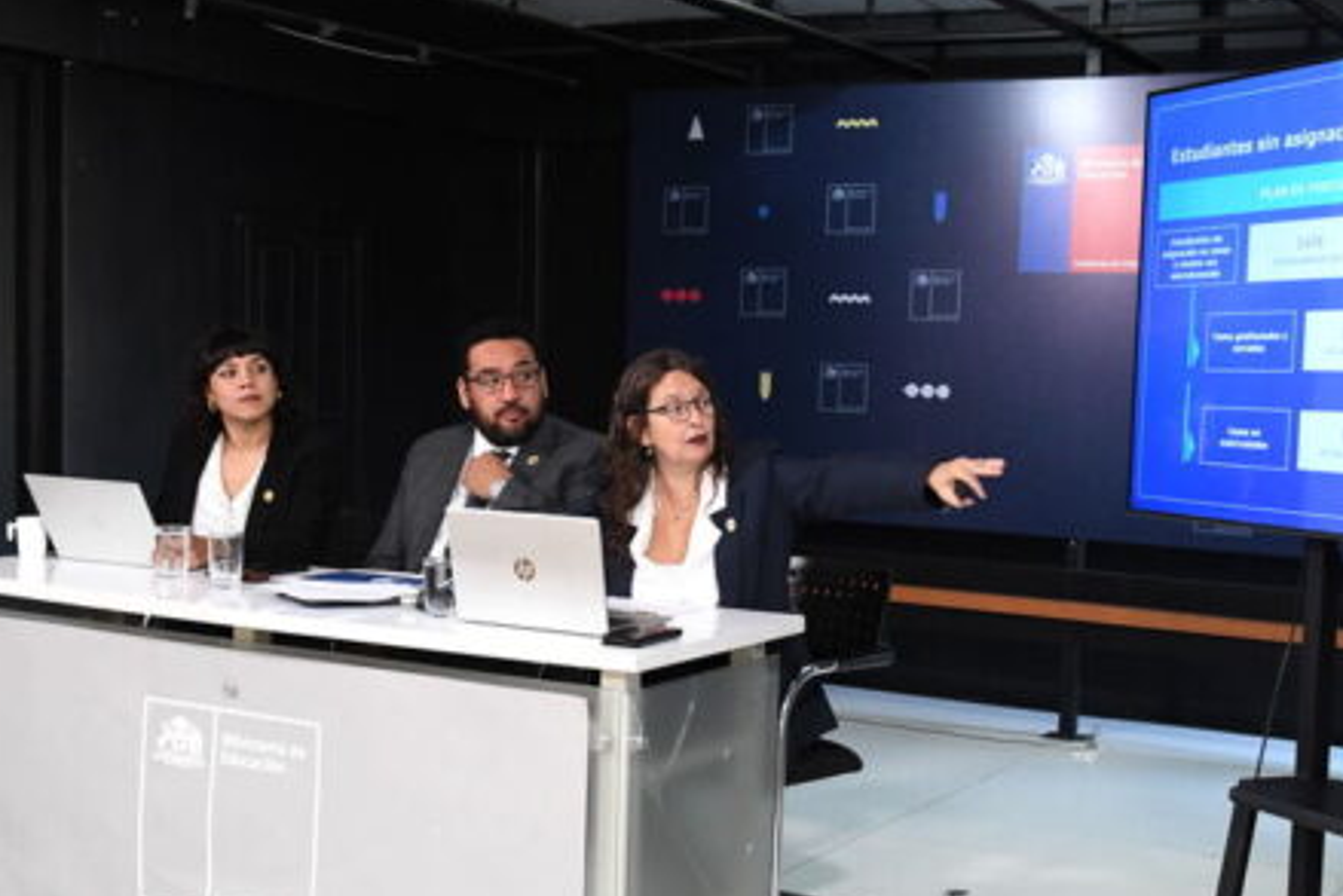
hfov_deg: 40.8
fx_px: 1791
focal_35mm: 48
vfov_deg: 28.1
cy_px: 515
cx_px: 850
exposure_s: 1/100
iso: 3200
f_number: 4
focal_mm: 23
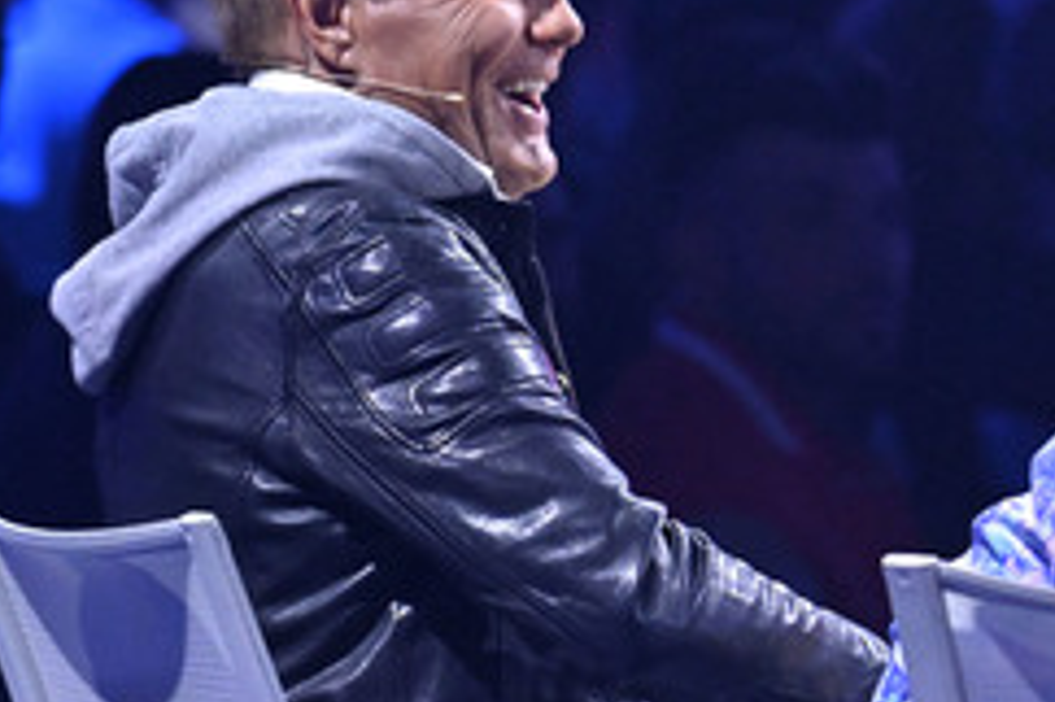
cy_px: 323
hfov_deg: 2.8
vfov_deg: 1.8
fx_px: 21846
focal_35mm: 746
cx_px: 830
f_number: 5.6
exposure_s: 1/640
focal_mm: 400
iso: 5000
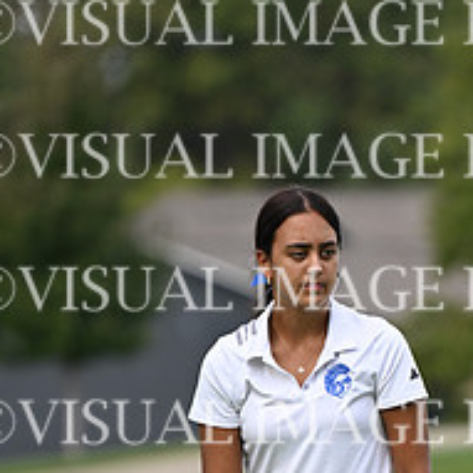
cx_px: 447
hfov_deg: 2.4
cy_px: 622
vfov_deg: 2.4
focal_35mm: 716
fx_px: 11069
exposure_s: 1/1000
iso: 140
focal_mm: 185
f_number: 2.8
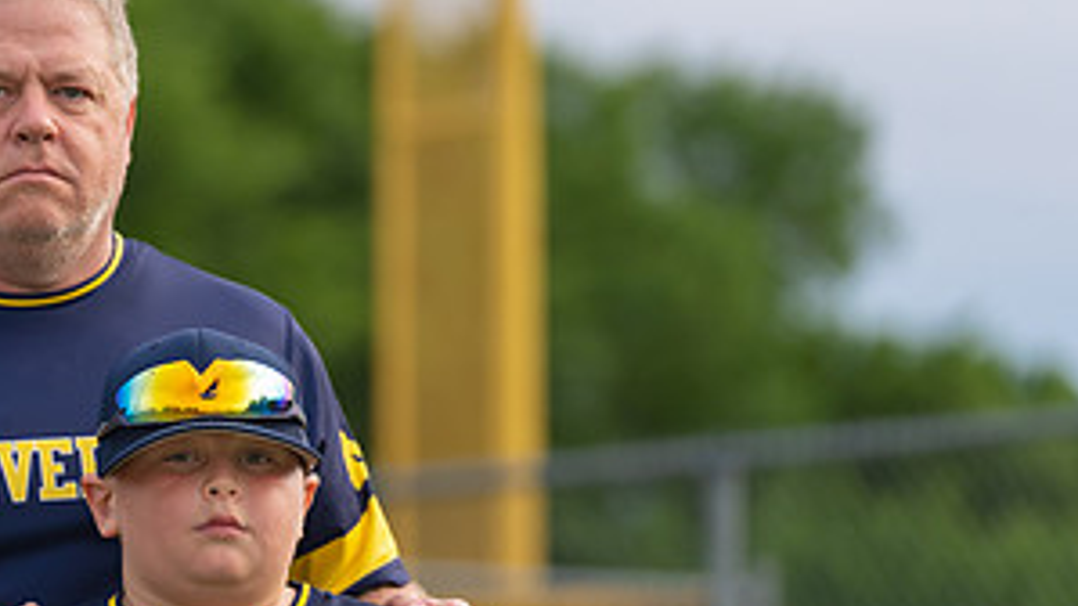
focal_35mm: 268
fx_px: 7659
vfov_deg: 4.5
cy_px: 406
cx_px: 112
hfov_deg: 8.0
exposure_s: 1/320
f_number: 2.8
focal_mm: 132
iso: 160
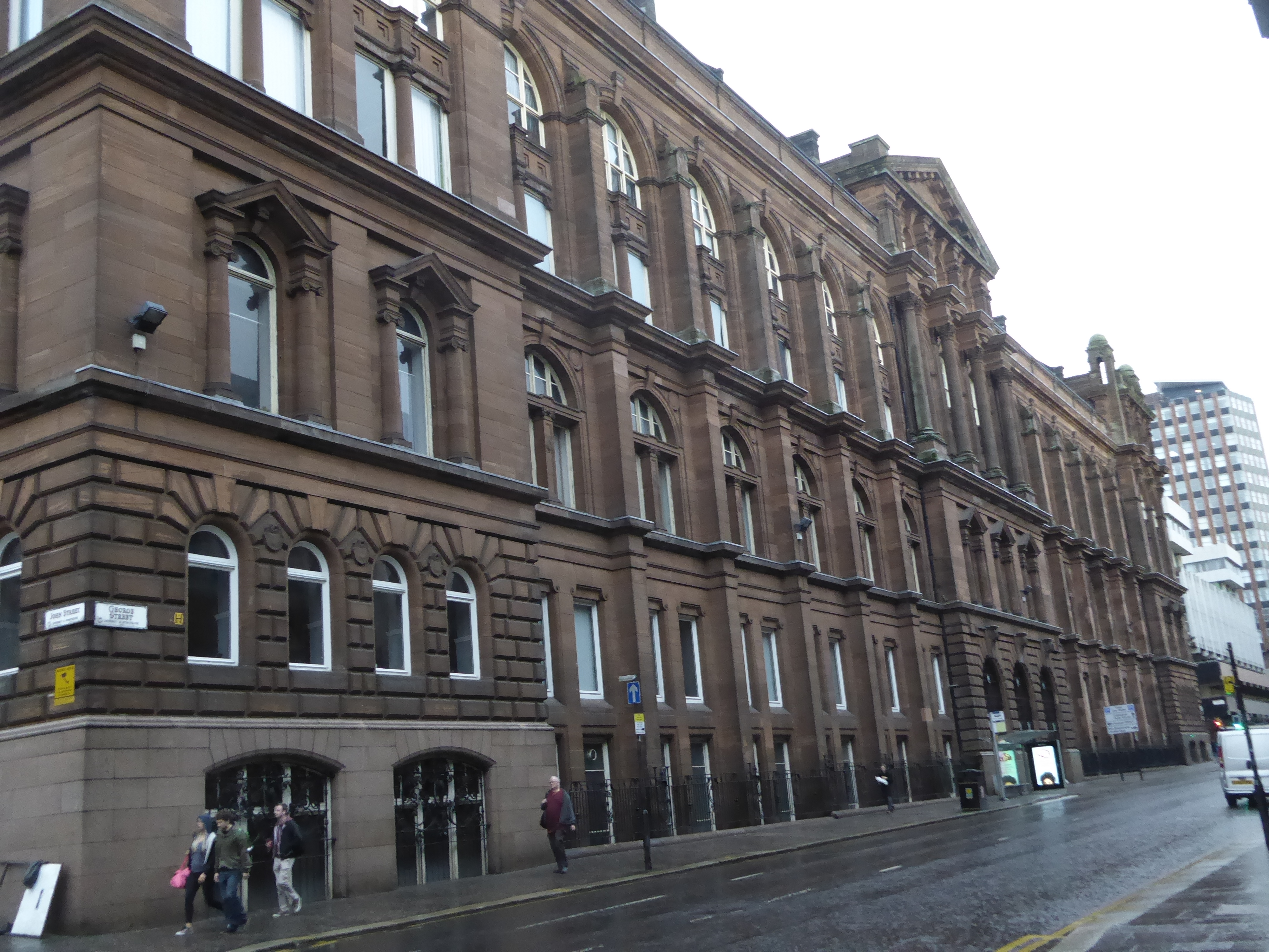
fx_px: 1320
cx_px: 634
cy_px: 476
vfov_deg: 39.7
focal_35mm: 36
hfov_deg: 51.4
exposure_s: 1/125
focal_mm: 6.3
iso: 800
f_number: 3.7
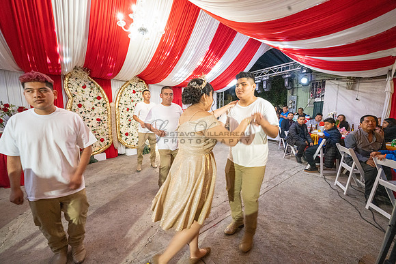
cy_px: 132
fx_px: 154
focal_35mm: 14
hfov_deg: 104.2
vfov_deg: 81.2
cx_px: 198
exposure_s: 1/50
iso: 10000
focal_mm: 14
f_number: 8
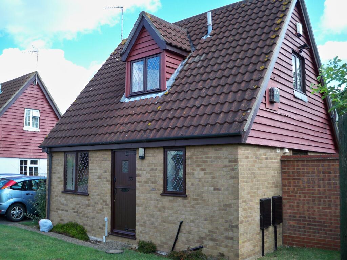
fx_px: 351
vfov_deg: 40.7
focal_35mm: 35
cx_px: 174
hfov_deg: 52.6
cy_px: 130
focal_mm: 6.3
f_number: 3.1
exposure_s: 1/250
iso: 100
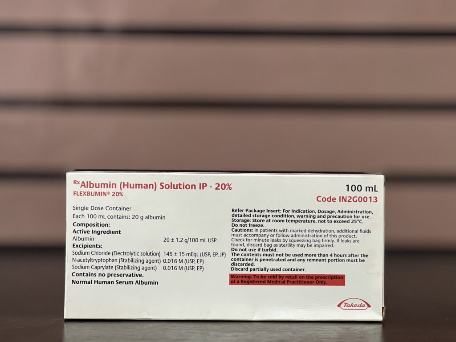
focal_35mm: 77
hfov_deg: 25.3
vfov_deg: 19.1
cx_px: 228
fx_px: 1014
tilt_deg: -4.3
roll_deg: +0.0
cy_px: 171
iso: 320
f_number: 2.8
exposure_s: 1/40
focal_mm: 9
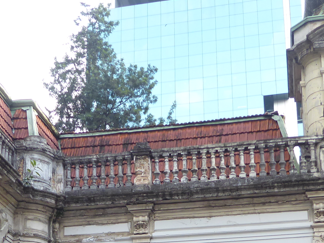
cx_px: 139
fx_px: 721
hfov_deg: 25.3
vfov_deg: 18.5
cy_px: 264
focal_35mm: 77
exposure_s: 1/60
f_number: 3.5
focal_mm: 5
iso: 160
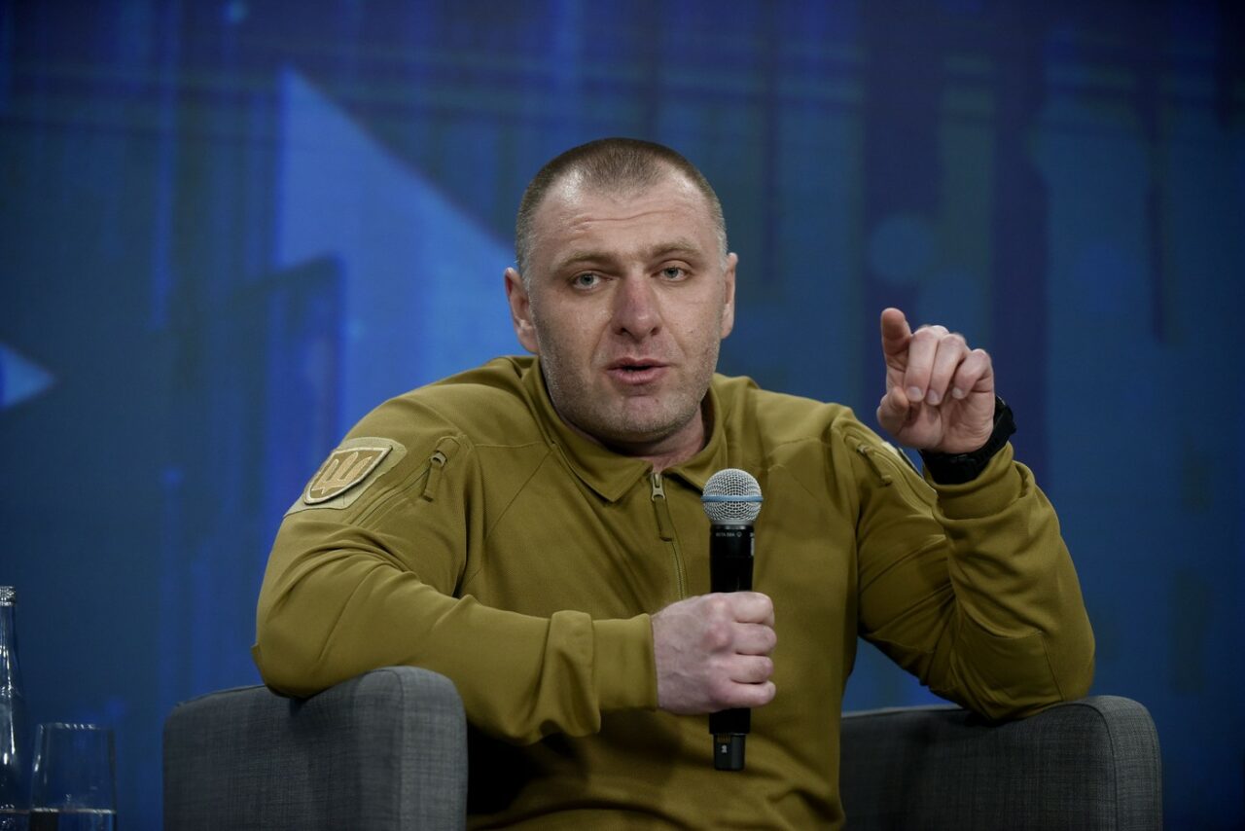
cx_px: 622
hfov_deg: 18.6
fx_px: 3805
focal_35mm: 110
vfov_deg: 12.5
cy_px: 416
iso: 2000
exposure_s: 1/400
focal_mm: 110
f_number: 3.2
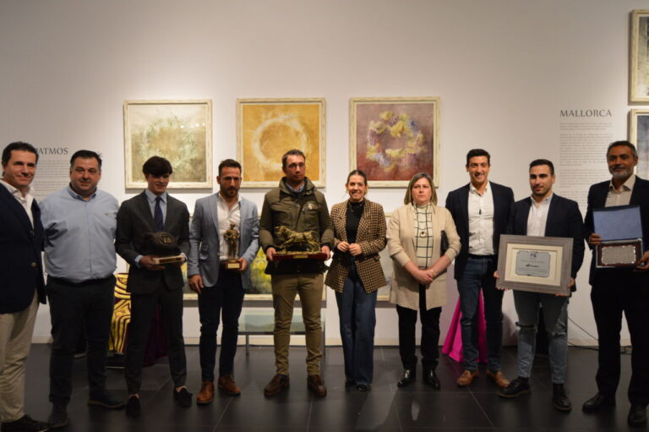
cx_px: 324
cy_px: 216
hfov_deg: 67.4
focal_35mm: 27
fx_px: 486
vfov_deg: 47.9
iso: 900
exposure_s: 1/60
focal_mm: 18
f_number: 3.5
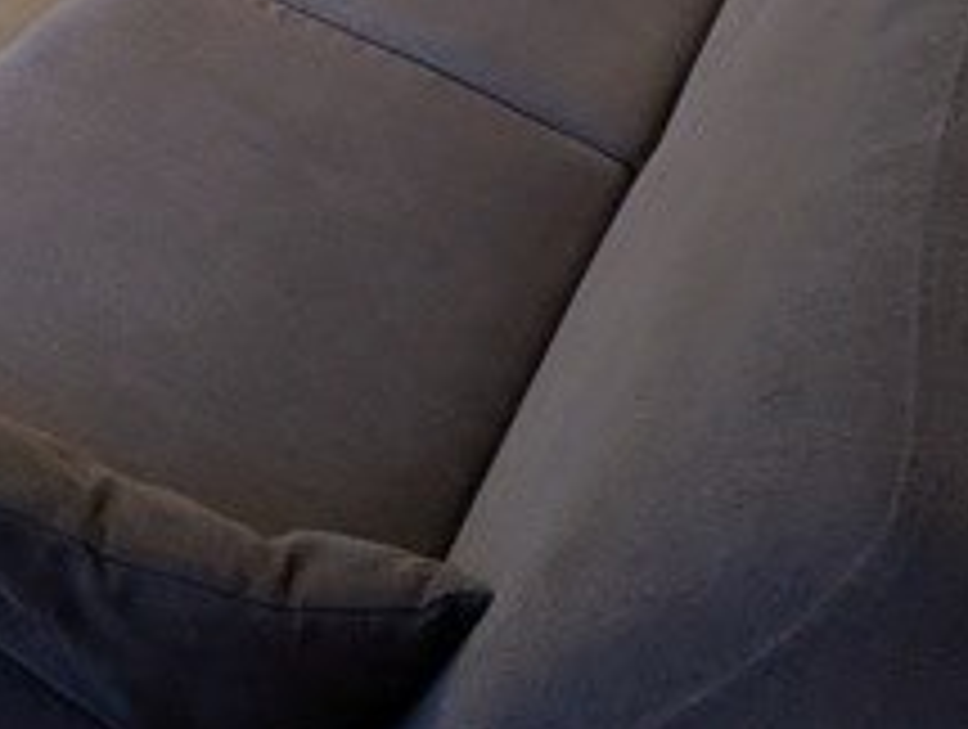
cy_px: -598
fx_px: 1457
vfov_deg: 20.0
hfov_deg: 30.5
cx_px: -230
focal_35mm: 52
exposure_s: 1/25
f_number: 2.2
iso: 91
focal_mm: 1.83
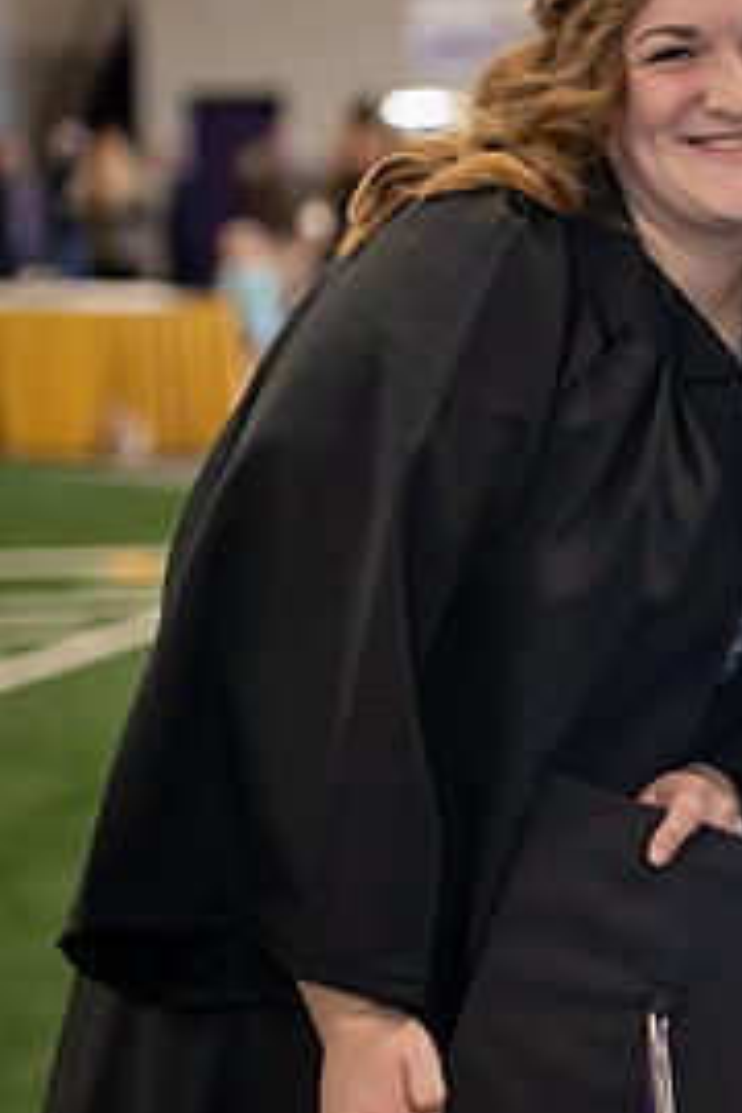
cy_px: 526
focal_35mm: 176
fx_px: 5441
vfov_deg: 11.7
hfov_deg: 7.7
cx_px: 1125
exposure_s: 1/200
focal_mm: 82
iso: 2000
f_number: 3.2
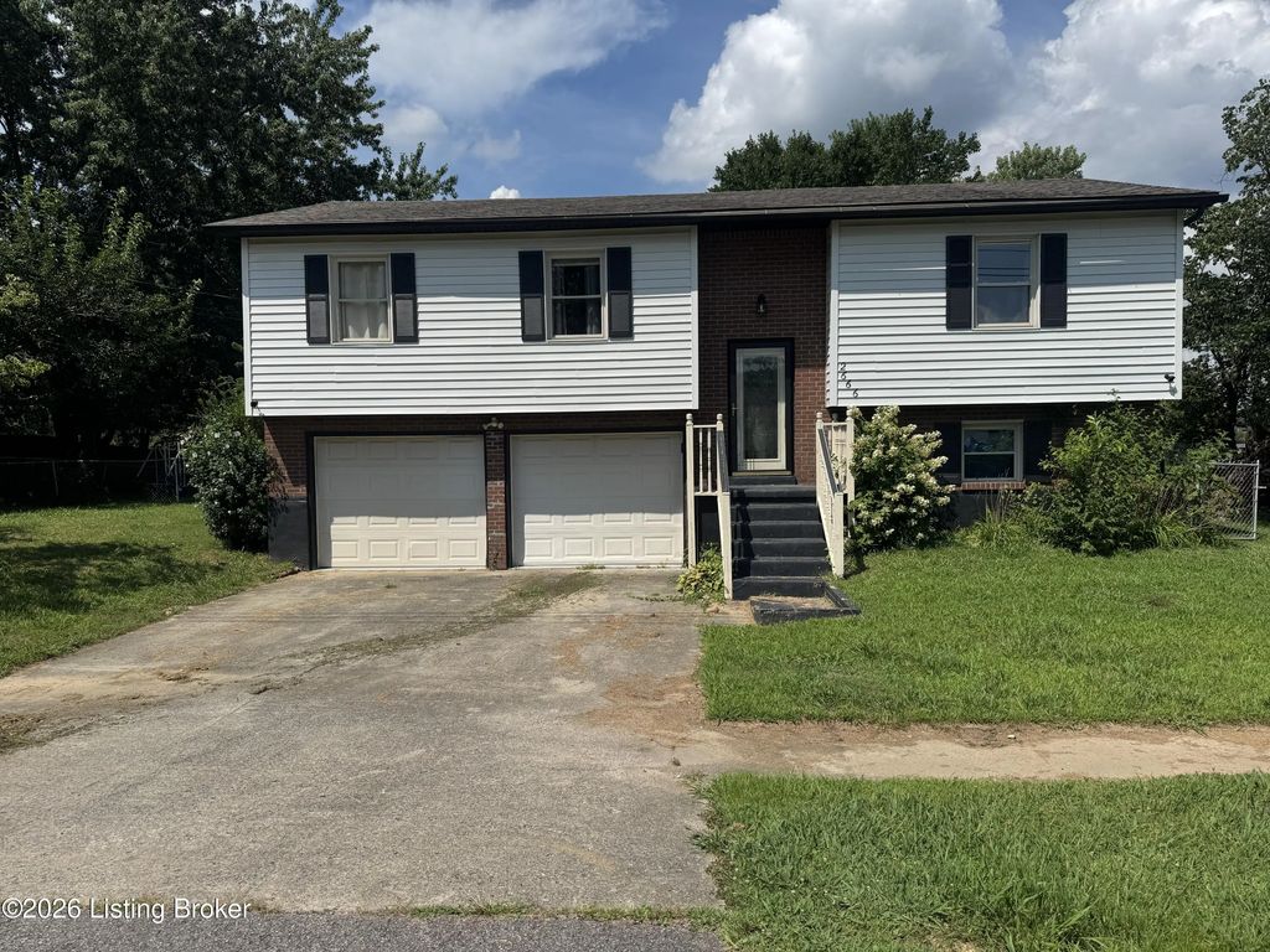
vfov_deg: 56.8
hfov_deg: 71.6
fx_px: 881
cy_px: 476
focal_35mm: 24
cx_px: 635
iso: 80
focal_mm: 6.76
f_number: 1.78
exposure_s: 1/7092
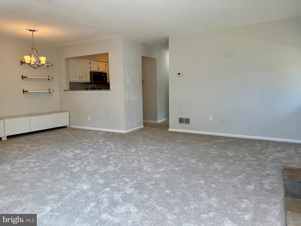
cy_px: 113
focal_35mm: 24
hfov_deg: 71.6
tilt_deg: -5.9
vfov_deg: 56.8
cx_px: 150
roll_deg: +1.0
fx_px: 209
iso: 100
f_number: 1.78
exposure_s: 1/245
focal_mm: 6.76
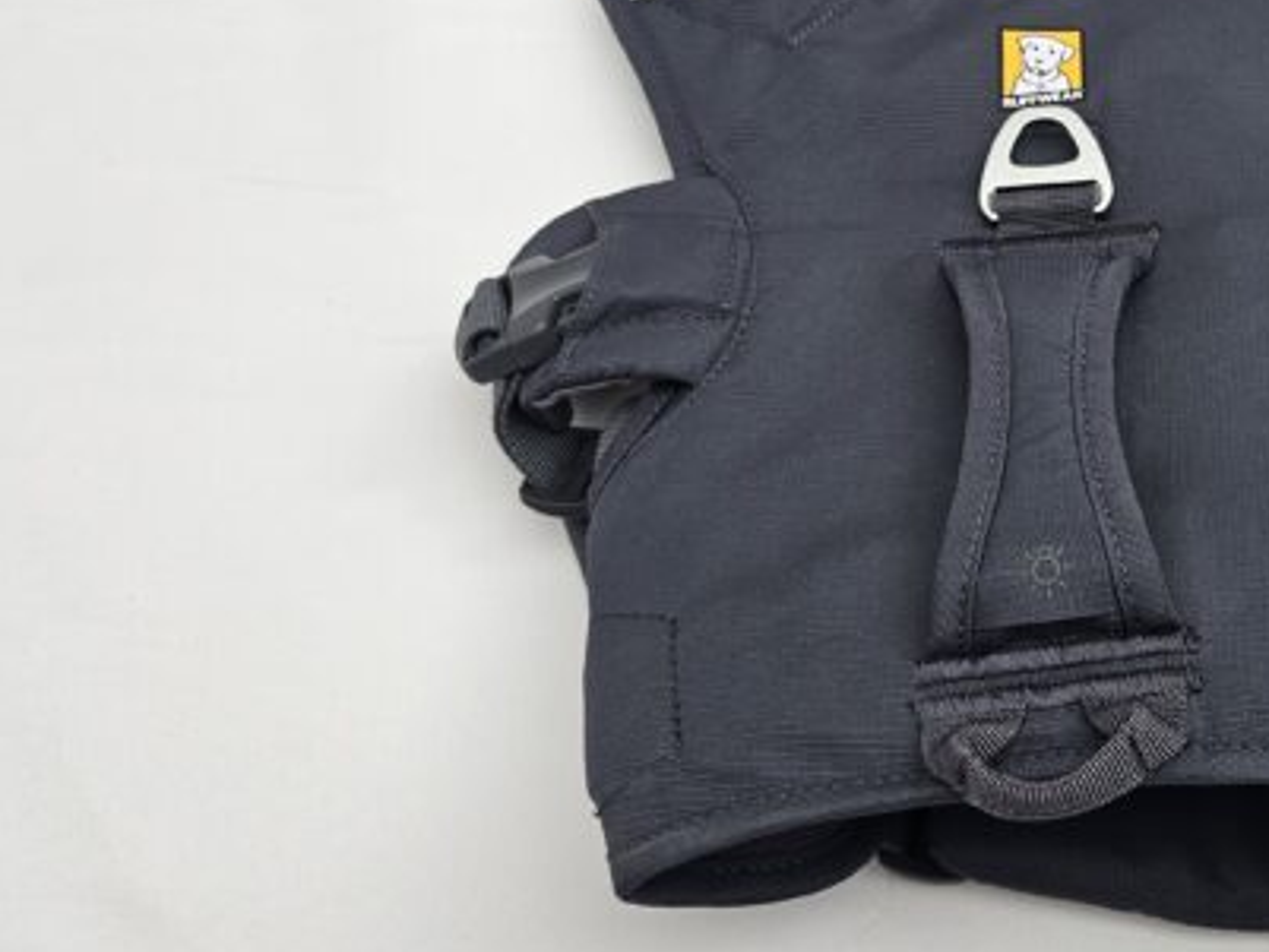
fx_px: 1613
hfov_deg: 40.7
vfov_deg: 32.1
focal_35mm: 44
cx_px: 1060
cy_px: 206
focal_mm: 5.4
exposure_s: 1/123
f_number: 1.8
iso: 25
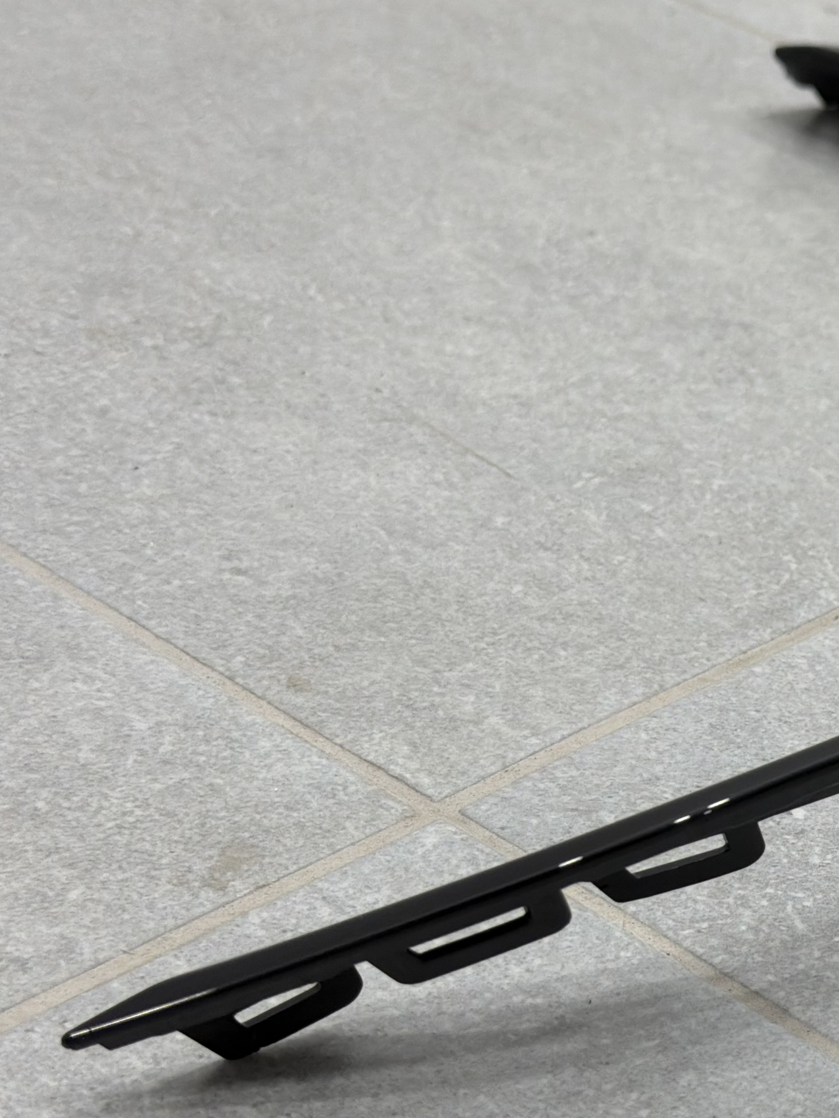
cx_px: 941
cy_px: 678
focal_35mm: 84
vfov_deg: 23.2
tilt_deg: -28.8
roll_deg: -12.9
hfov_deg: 17.0
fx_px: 2715
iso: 50
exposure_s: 1/148
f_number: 1.78
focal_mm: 6.76
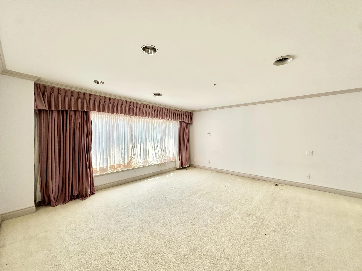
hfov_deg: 102.1
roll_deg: -0.2
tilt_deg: +0.1
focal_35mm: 14
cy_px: 136
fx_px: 146
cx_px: 181
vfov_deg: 85.7
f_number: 2.2
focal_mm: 2.22
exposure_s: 1/243
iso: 40
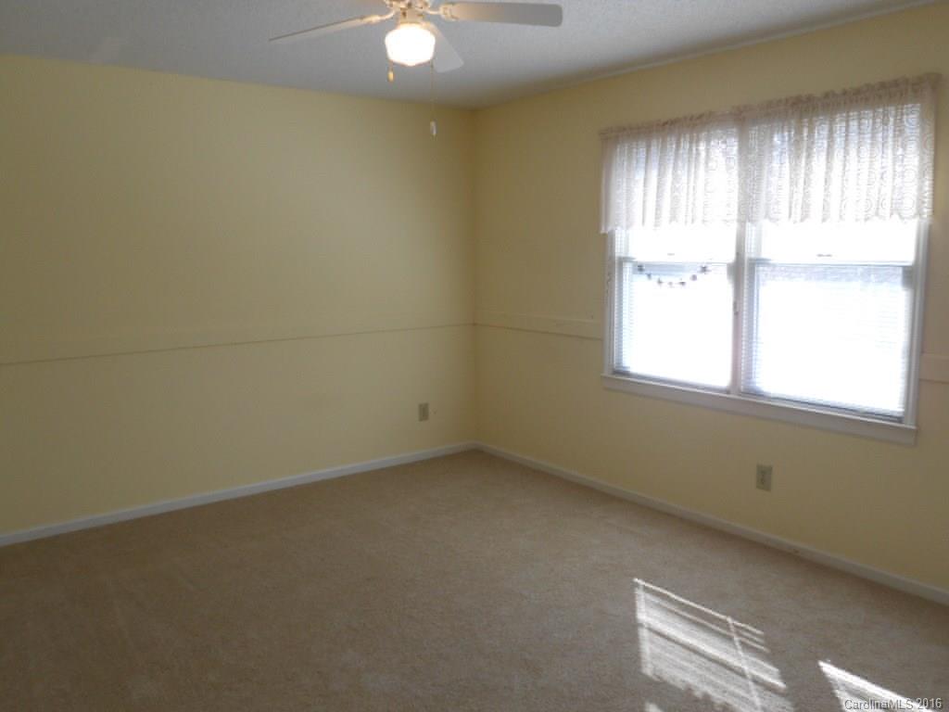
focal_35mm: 29
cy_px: 356
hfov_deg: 61.7
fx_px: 795
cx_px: 474
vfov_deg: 48.2
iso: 80
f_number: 3.4
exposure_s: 1/50
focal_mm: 5.1
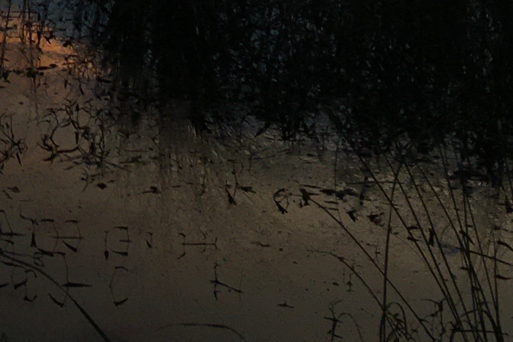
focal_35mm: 140
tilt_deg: -0.7
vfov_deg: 8.9
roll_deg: -0.3
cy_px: -473
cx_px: -245
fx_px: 1994
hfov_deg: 13.8
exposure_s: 1/280
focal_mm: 4.15
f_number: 2.2
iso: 25
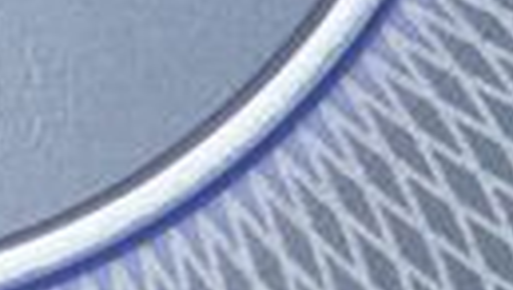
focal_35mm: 423
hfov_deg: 4.8
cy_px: 135
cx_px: 1563
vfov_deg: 2.9
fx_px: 5762
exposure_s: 1/60
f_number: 5
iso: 1000
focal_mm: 34
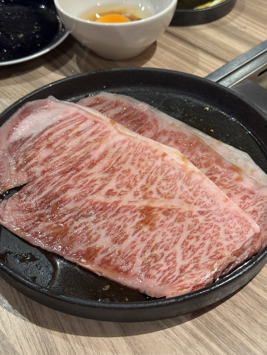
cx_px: 134
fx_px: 494
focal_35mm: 48
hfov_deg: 30.3
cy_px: 178
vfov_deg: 39.7
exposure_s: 1/40
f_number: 1.78
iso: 320
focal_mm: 6.76
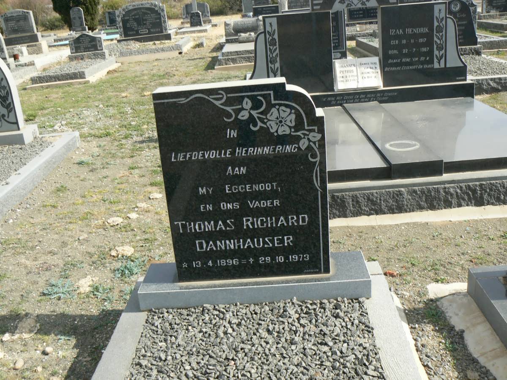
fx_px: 527
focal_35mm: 36
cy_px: 190
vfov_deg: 39.7
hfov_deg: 51.4
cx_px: 254
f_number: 5.6
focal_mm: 6
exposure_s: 1/250
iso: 80
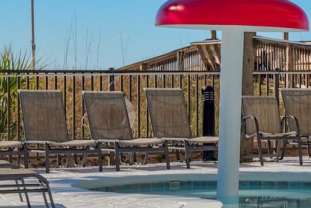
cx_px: 511
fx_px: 1287
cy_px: 83
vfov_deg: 9.2
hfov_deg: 12.8
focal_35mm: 149
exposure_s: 1/1000
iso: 200
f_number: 11
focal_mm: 29
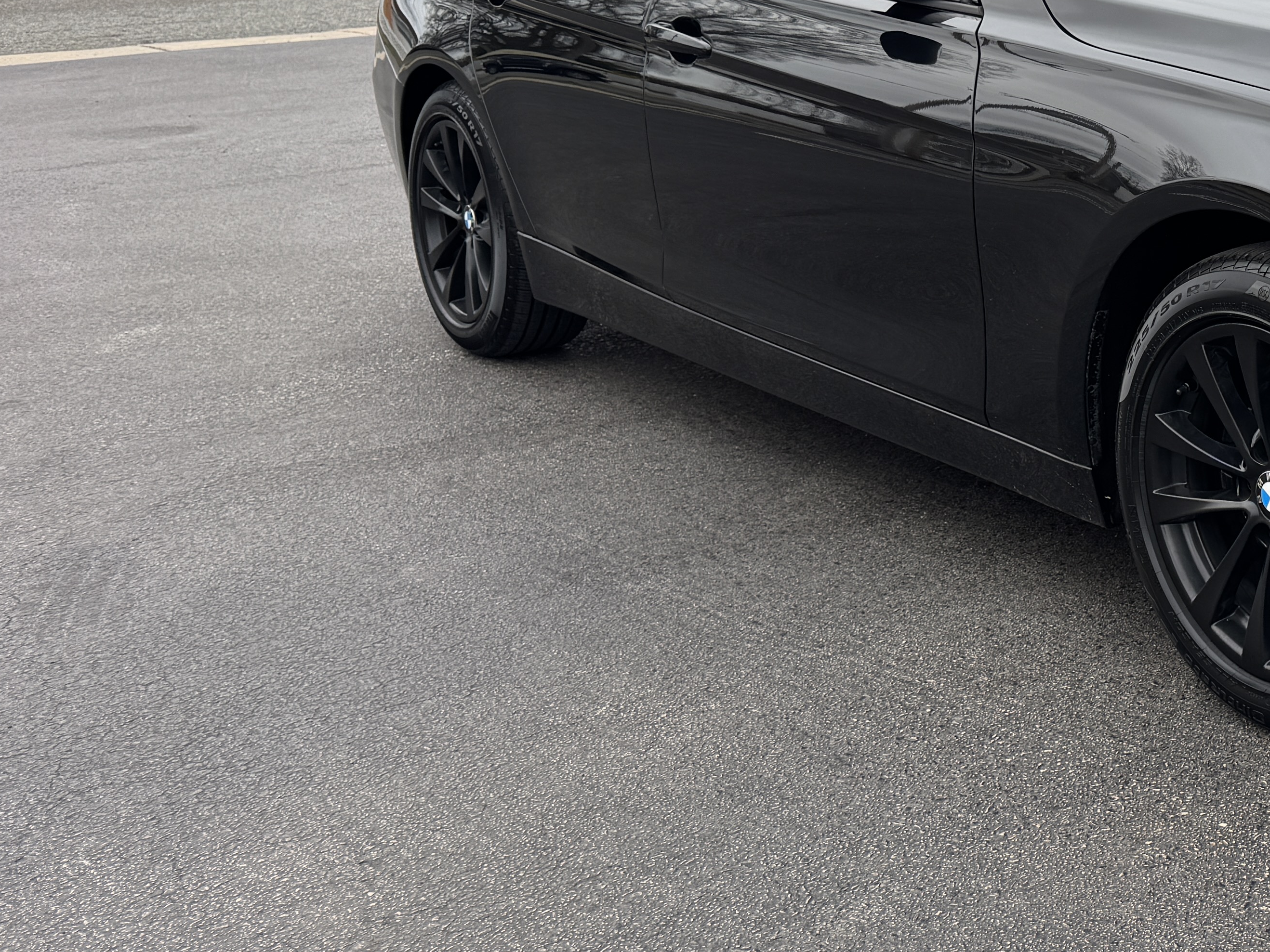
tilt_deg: -11.0
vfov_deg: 27.5
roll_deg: +0.9
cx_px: 1339
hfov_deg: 33.0
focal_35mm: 52
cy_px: 201
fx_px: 1908
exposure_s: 1/364
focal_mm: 6.76
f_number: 1.78
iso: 80
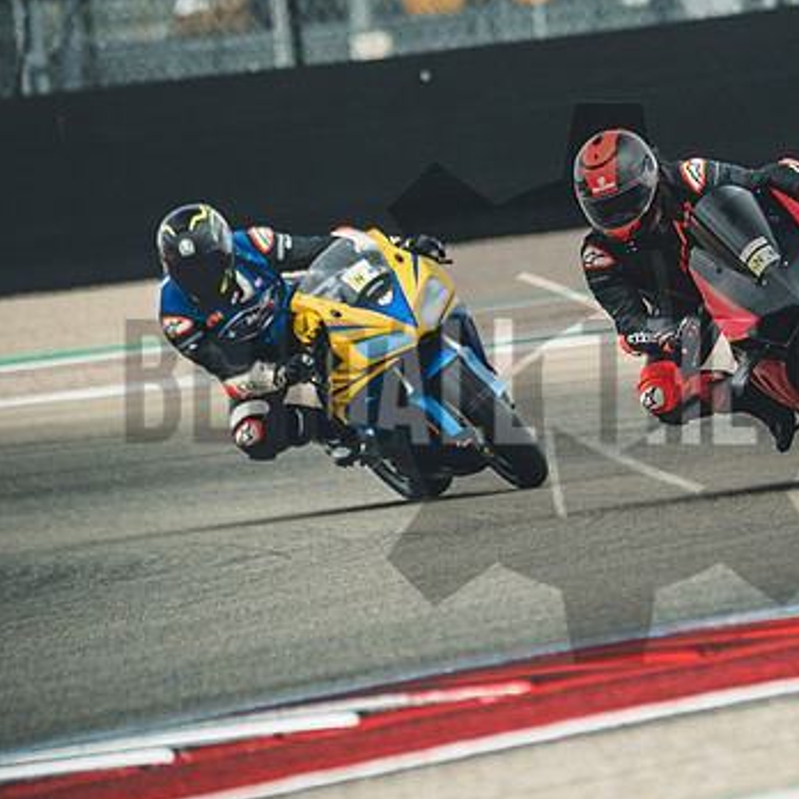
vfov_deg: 2.1
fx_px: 22171
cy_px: 385
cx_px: 608
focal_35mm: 849
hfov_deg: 2.1
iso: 1600
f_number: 5.6
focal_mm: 400
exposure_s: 1/1250
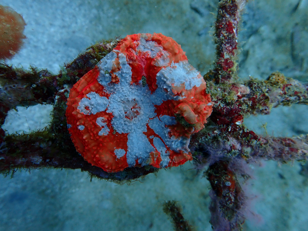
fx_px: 222
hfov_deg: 69.4
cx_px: 154
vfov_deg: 54.9
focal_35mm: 25
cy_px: 116
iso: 125
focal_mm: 4.5
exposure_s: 1/125
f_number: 2.8
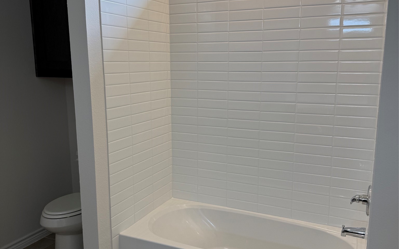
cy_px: 127
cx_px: 199
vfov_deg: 37.3
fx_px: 370
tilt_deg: -11.1
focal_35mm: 34
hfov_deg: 56.7
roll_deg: +0.3
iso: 80
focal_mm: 6.76
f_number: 1.78
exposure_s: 1/120
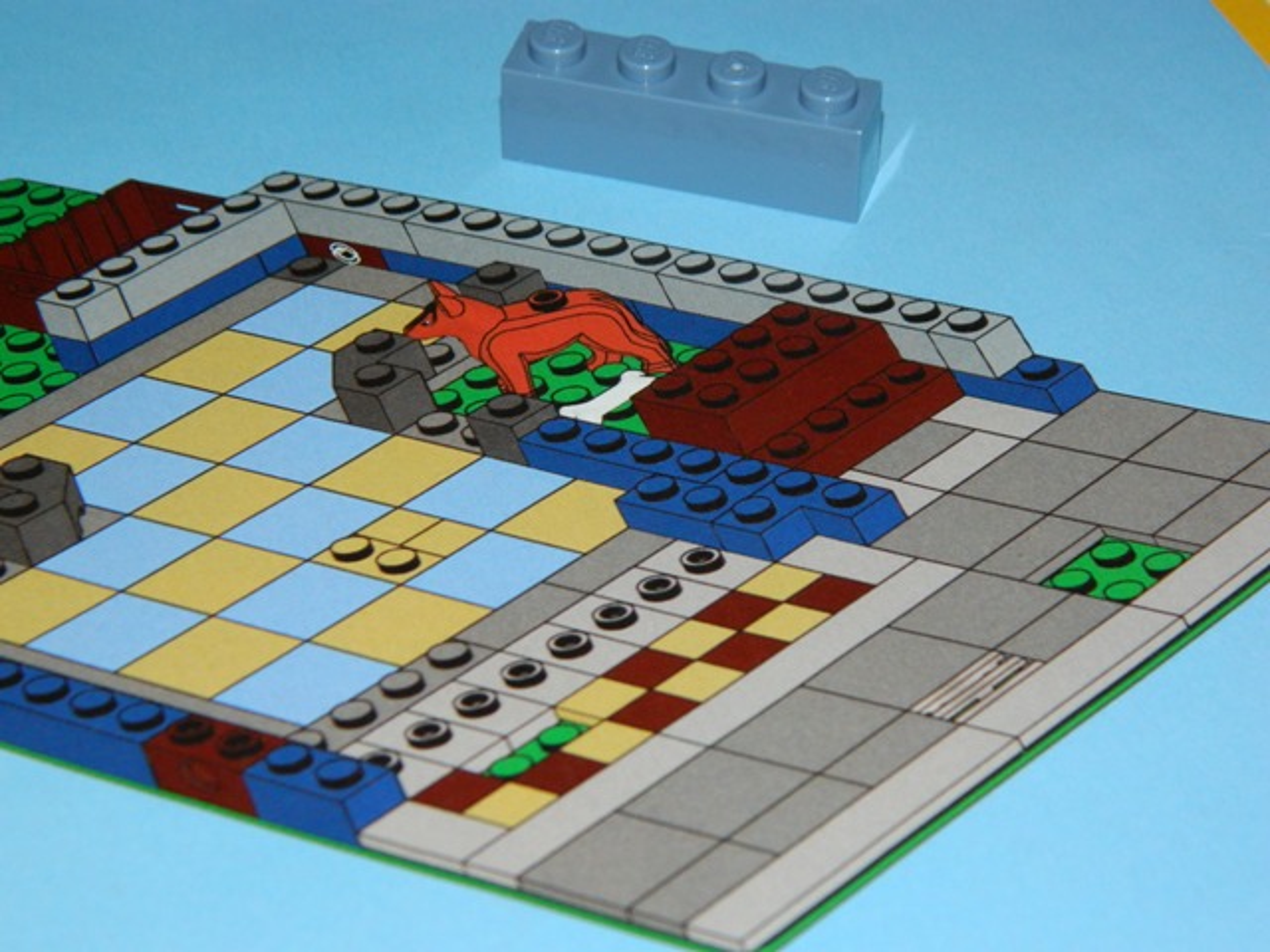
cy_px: 476
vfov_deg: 14.4
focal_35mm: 103
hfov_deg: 19.1
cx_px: 635
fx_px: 3779
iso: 200
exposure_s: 1/60
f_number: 12.6
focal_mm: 18.6
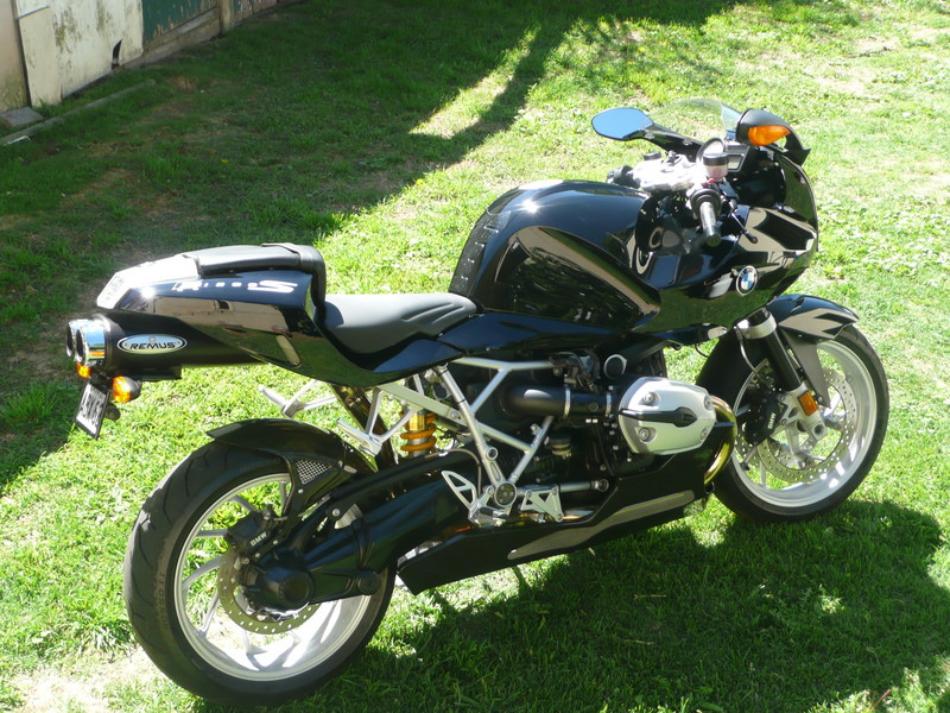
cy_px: 356
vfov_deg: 29.1
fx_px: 1372
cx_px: 475
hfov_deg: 38.2
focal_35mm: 50
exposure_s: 1/125
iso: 100
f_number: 4.2
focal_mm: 8.2
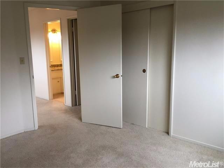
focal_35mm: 29
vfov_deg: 48.2
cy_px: 84
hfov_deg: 61.7
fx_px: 188
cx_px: 112
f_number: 2.2
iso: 80
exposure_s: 1/30
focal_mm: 4.15
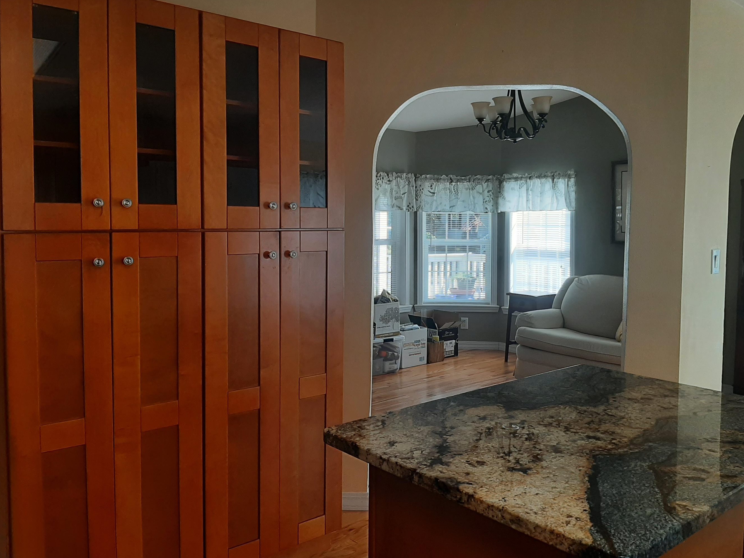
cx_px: 426
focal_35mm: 30
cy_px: 252
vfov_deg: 46.7
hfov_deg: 59.7
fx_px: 645
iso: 40
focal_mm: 3.93
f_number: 1.7
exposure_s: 1/174
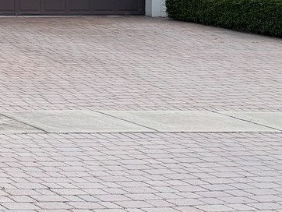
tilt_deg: -0.3
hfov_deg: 14.8
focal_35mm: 106
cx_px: -300
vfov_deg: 13.7
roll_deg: -0.2
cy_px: -25
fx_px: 864
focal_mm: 6.76
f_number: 1.78
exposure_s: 1/2801
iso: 100
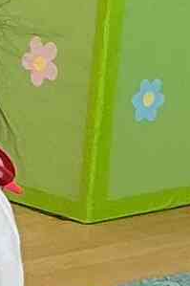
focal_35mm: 303
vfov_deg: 6.7
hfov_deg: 4.4
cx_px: -375
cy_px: 406
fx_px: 2401
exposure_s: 1/100
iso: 25
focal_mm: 3
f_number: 1.8
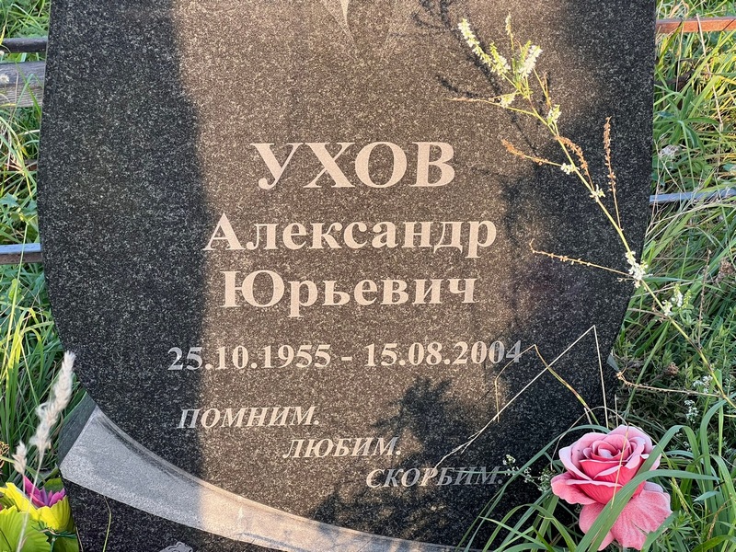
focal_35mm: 77
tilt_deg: -30.7
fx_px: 1637
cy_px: 276
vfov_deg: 19.1
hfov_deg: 25.3
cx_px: 368
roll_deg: -2.1
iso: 80
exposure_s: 1/99
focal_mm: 9
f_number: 2.8
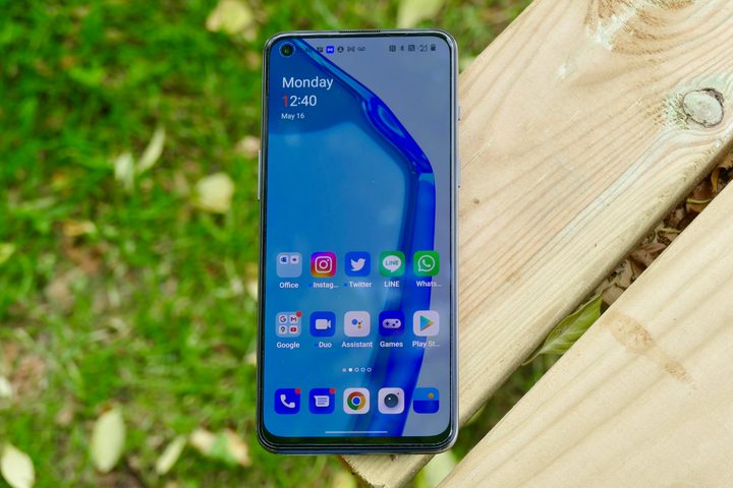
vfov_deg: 11.6
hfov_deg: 17.3
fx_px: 2402
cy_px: 244
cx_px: 366
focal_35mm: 118
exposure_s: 1/100
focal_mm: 43.05
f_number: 4.5
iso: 125
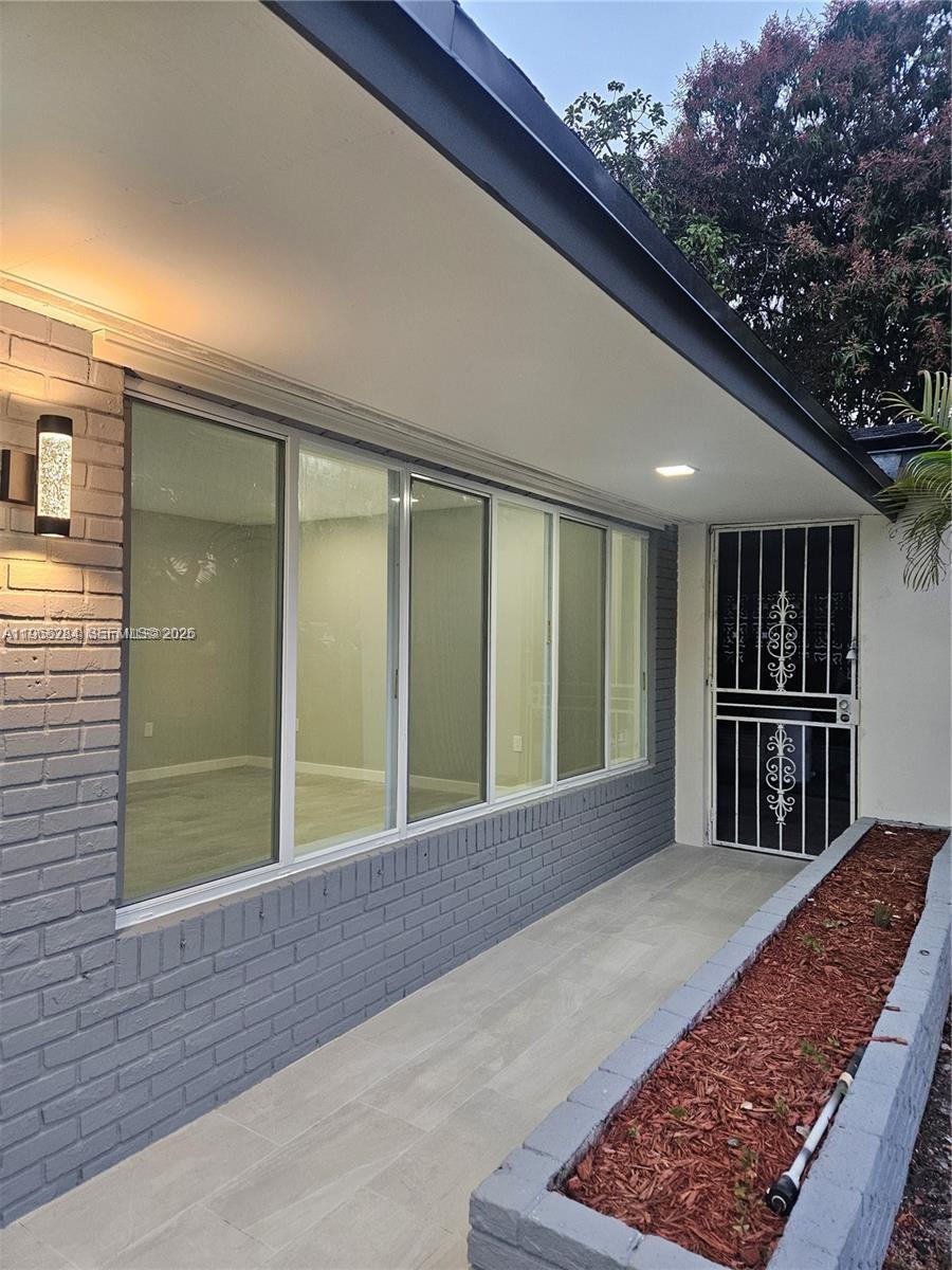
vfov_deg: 73.9
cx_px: 476
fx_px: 843
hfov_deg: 58.9
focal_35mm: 23
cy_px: 635
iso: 320
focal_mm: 5.4
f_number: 1.8
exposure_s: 1/120
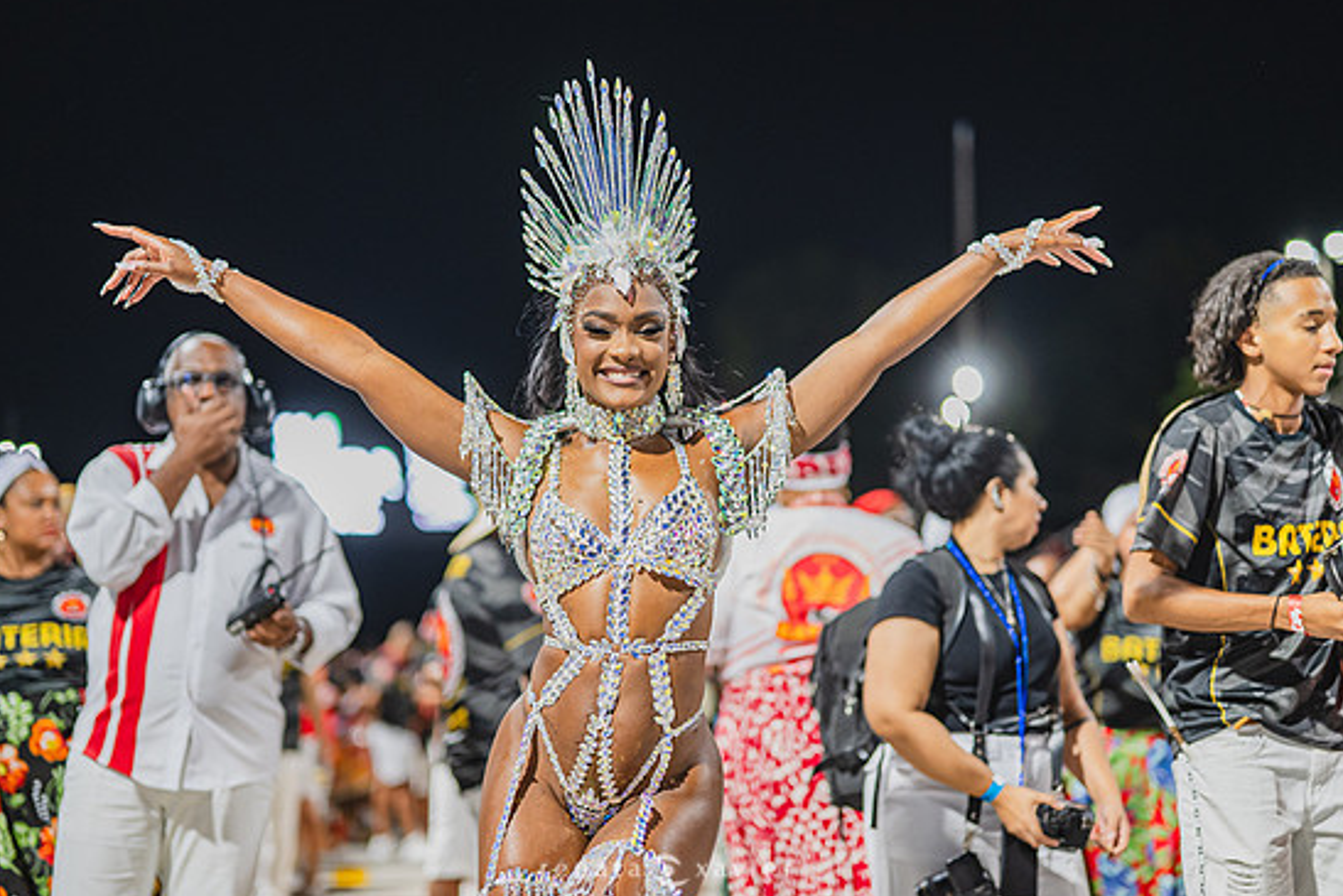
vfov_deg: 25.5
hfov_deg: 37.5
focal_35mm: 53
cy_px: 438
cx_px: 663
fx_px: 1978
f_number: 1.2
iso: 1600
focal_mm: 50
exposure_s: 1/1000
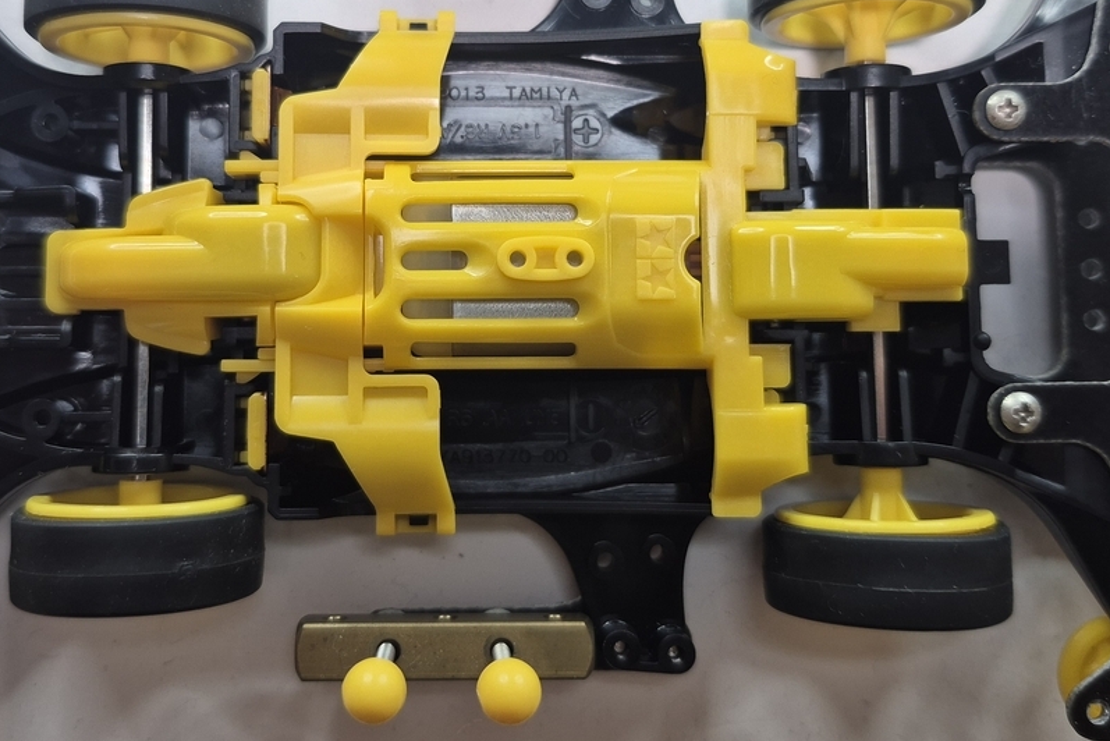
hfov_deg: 53.0
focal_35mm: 36
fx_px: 1110
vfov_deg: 36.5
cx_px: 500
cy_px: 248
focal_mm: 5.4
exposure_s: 1/180
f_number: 1.8
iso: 100
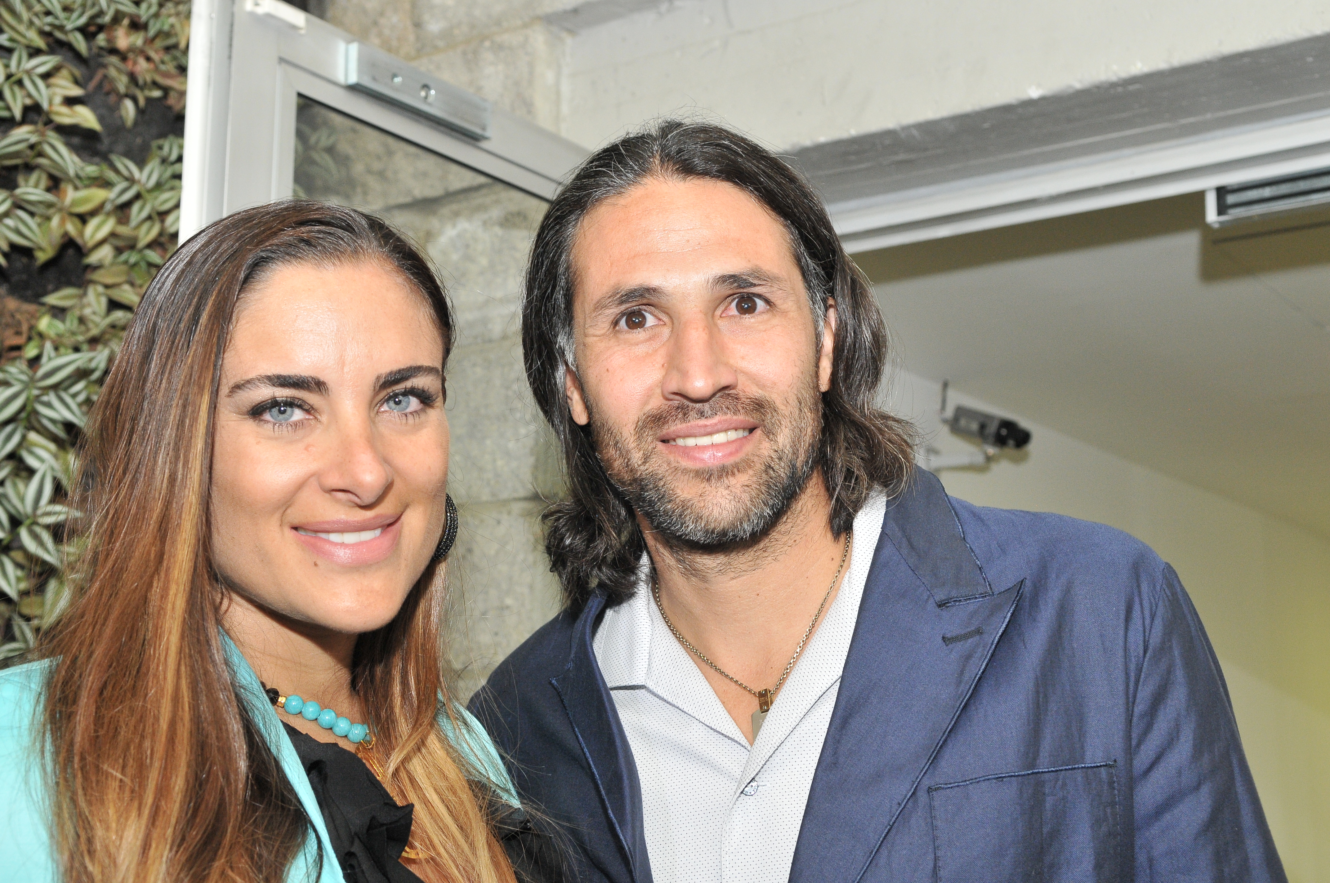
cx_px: 665
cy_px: 442
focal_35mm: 46
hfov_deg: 42.4
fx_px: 1716
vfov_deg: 28.9
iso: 800
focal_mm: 31
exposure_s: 1/80
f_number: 3.5
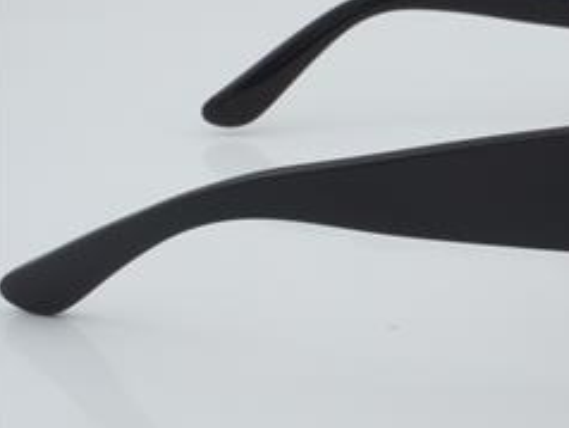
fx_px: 1991
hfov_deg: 16.1
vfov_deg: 12.3
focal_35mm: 121
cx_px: 469
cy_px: 139
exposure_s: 1/3
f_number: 32
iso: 100
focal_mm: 50
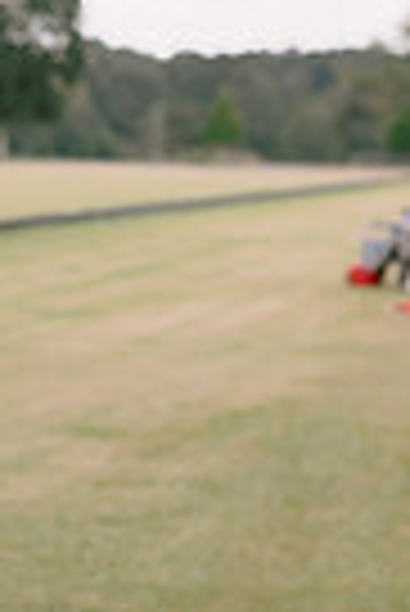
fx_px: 2811
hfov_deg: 8.2
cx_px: -171
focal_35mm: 165
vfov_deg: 12.4
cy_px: 500
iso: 200
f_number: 4
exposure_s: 1/1000
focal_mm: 50
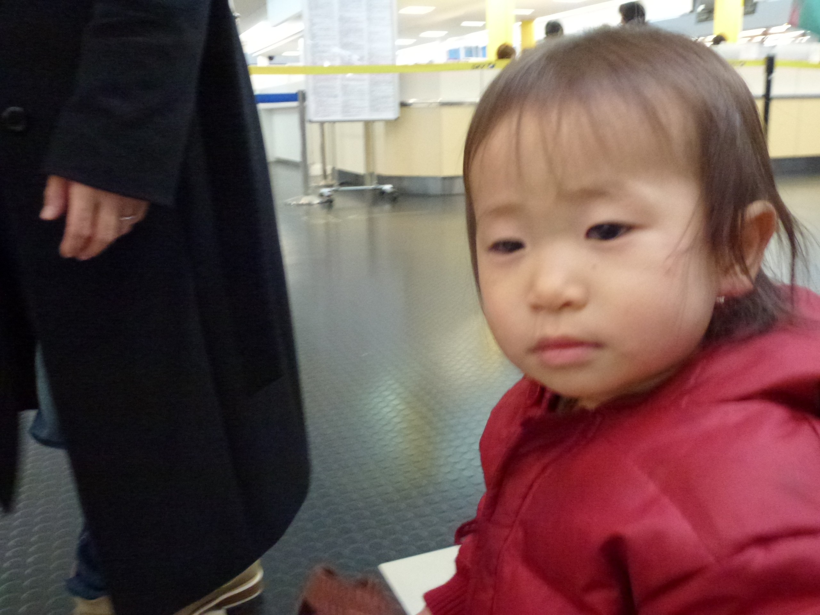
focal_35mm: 30
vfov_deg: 46.8
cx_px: 410
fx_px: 711
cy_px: 308
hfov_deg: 60.0
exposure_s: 1/50
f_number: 3.5
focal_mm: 5.4
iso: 800
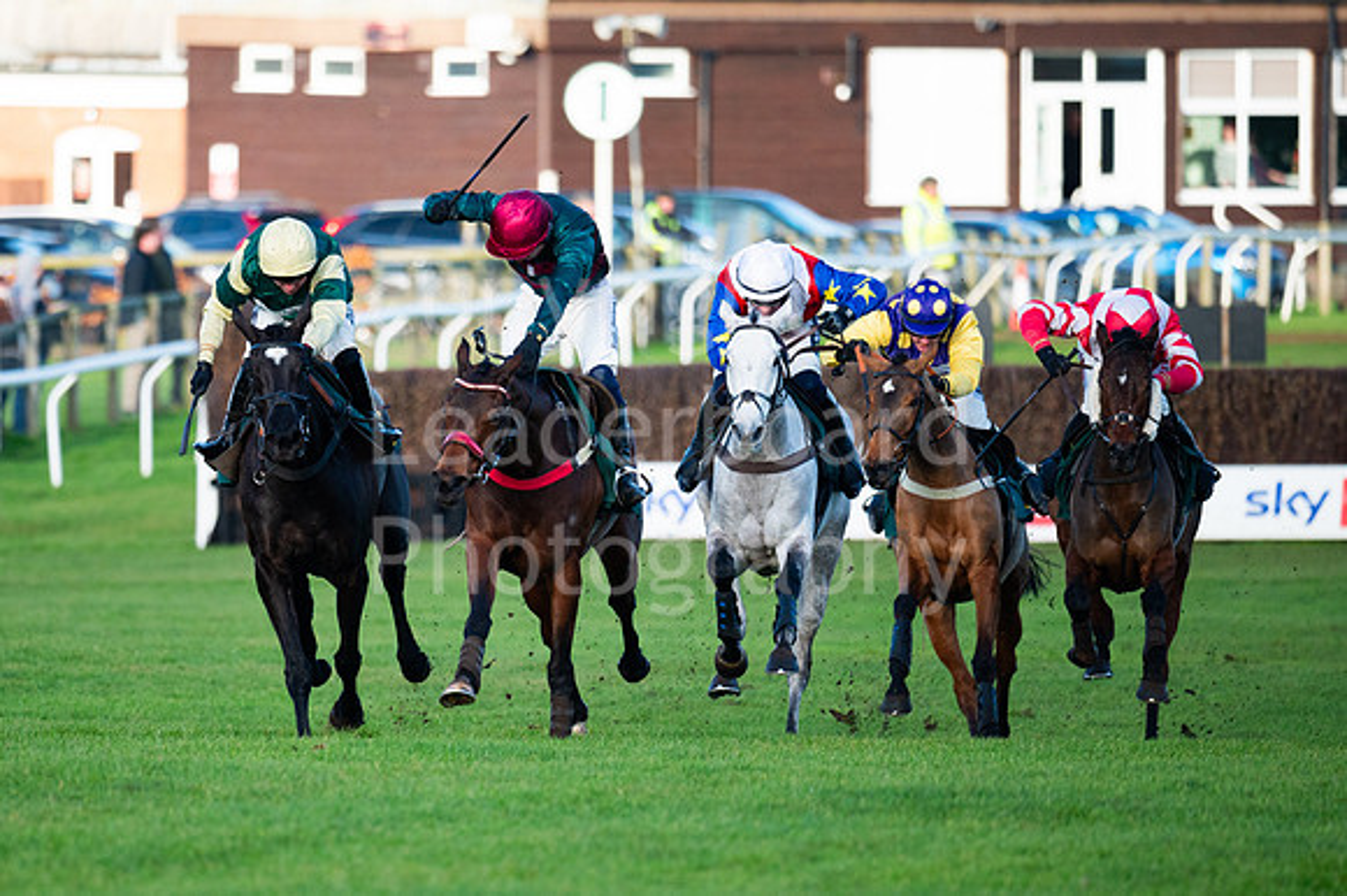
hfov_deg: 3.6
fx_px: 21200
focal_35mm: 567
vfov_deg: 2.4
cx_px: 483
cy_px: 518
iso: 800
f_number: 4.5
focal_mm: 400
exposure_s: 1/2500
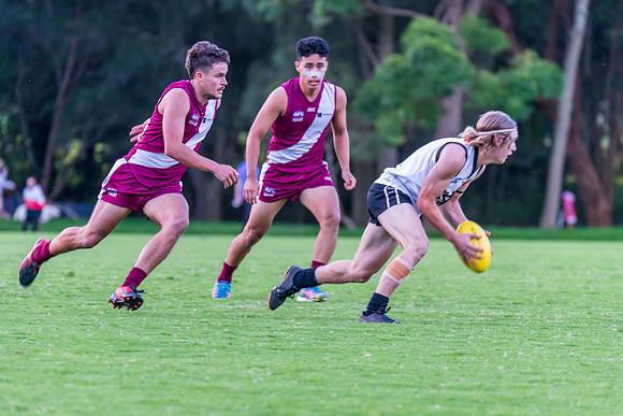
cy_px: 213
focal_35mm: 333
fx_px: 5765
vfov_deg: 4.1
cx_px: 301
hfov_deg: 6.2
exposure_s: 1/200
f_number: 5.6
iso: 1600
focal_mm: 320
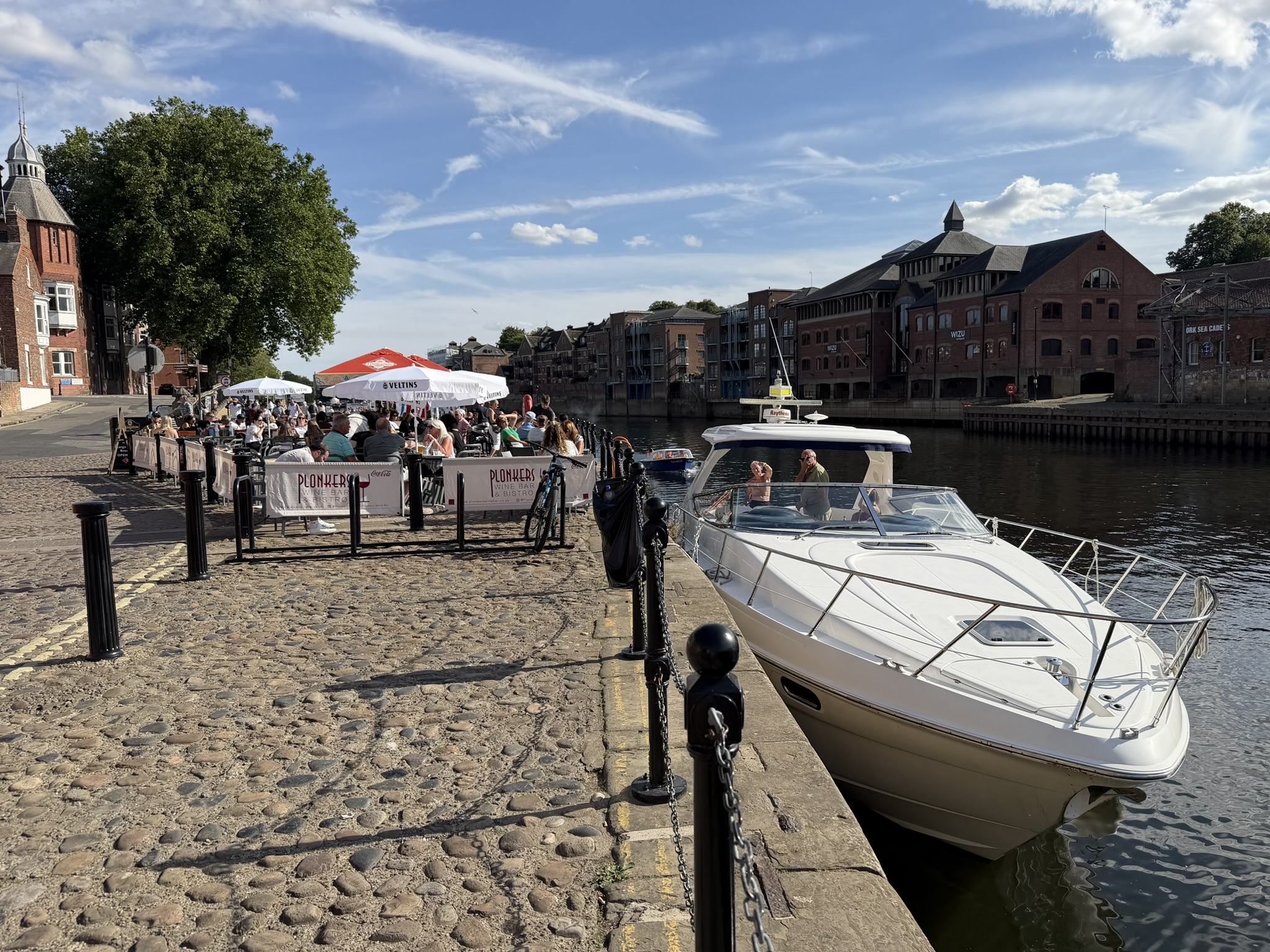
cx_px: 635
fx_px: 881
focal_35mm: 24
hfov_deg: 71.6
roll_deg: +1.0
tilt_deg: -5.2
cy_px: 476
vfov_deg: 56.8
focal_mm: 6.76
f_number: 1.78
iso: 80
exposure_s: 1/5714
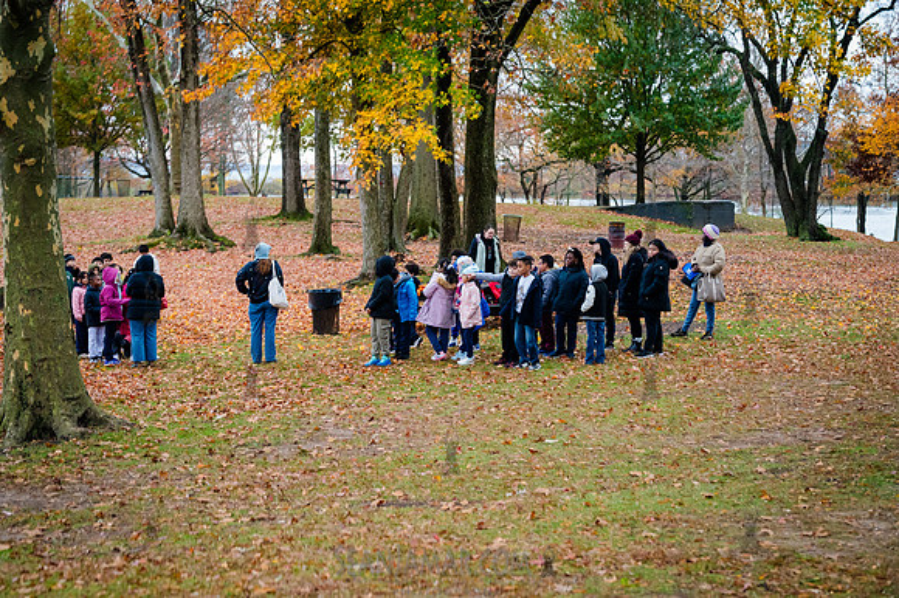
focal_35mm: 68
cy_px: 299
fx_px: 1697
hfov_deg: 29.7
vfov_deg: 20.0
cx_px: 450
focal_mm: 68
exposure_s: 1/400
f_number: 4
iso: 4000
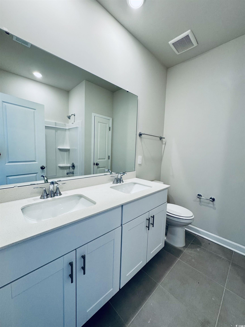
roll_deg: -1.6
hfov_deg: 85.7
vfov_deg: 102.1
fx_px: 132
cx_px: 122
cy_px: 164
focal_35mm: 14
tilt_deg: -4.1
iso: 160
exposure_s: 1/120
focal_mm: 2.22
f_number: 2.2
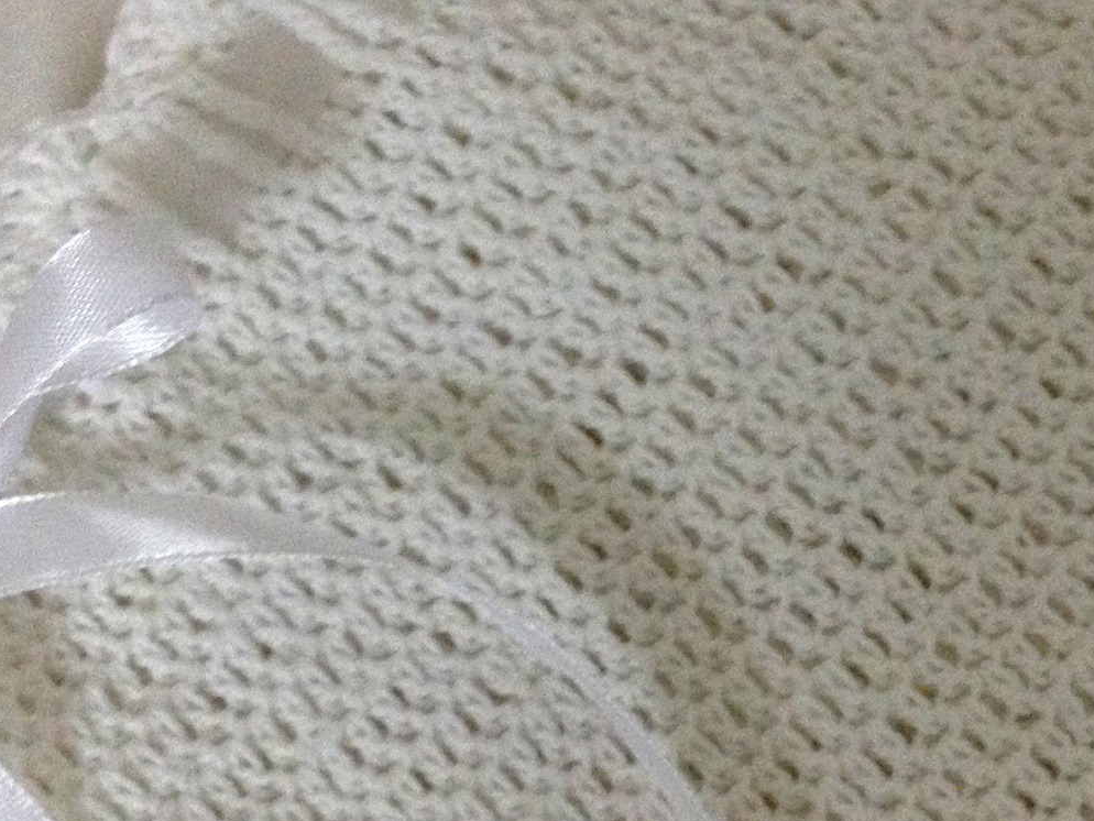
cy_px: 583
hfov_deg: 22.2
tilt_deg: -86.5
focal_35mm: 88
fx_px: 2782
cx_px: 701
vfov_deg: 16.7
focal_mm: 4.28
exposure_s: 1/20
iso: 160
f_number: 2.4
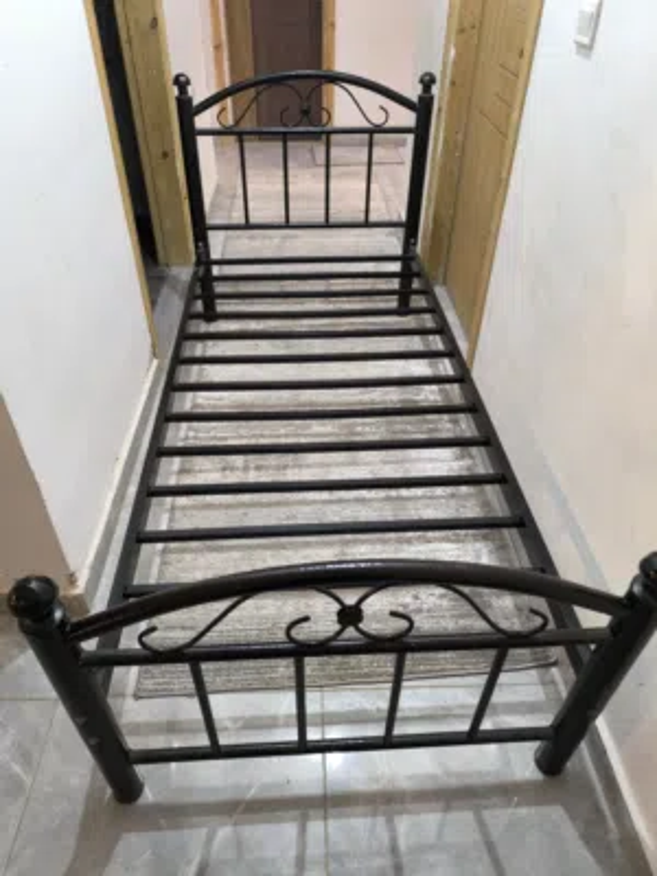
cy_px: 438
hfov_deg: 58.9
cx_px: 328
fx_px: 582
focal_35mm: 23
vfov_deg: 73.9
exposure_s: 1/25
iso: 1250
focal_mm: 6.14
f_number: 1.65
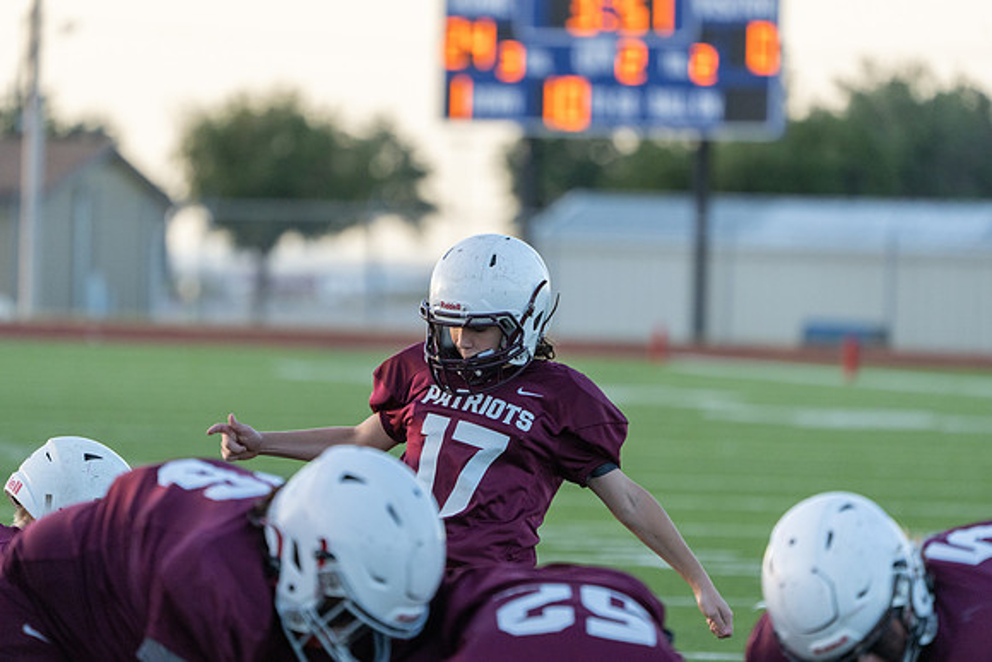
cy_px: 331
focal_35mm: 327
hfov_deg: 6.3
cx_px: 496
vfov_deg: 4.2
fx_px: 9012
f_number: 5.6
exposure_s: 1/1250
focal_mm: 327
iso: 2000
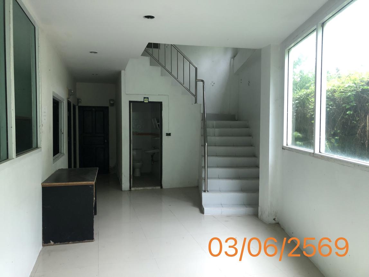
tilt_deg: -3.4
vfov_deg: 49.7
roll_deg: +0.5
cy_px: 138
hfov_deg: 63.4
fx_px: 298
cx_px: 184
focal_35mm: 28
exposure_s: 1/15
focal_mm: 3.99
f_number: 1.8
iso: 50
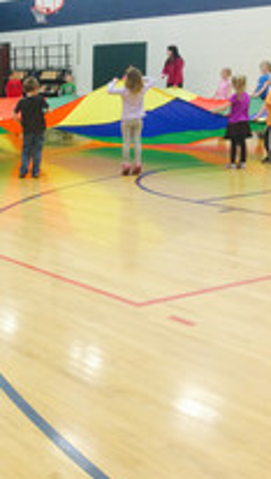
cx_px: -93
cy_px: 190
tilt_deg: -10.7
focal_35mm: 61
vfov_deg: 34.2
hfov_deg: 18.3
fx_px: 776
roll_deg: +1.8
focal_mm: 4.15
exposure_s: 1/30
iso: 64
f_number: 2.2
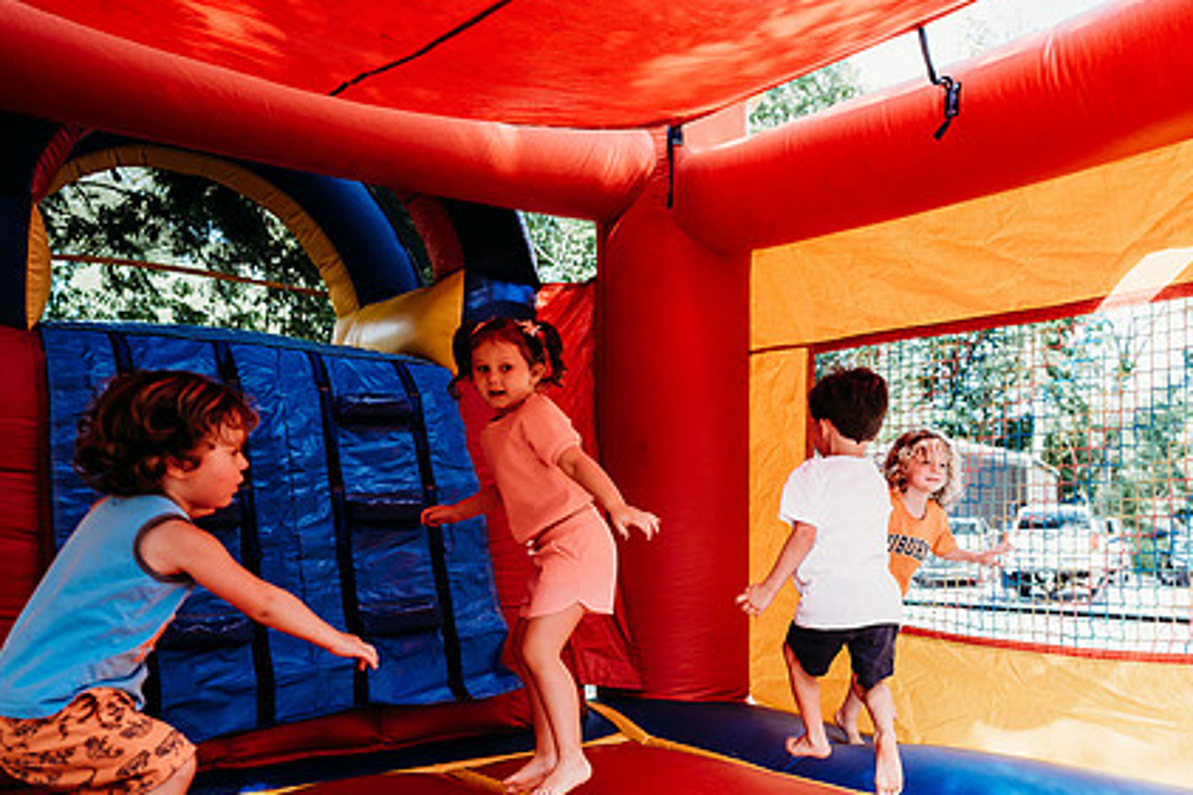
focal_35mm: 33
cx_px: 744
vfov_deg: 39.7
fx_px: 1093
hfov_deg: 56.6
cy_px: 488
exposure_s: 1/400
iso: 250
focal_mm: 24
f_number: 3.5
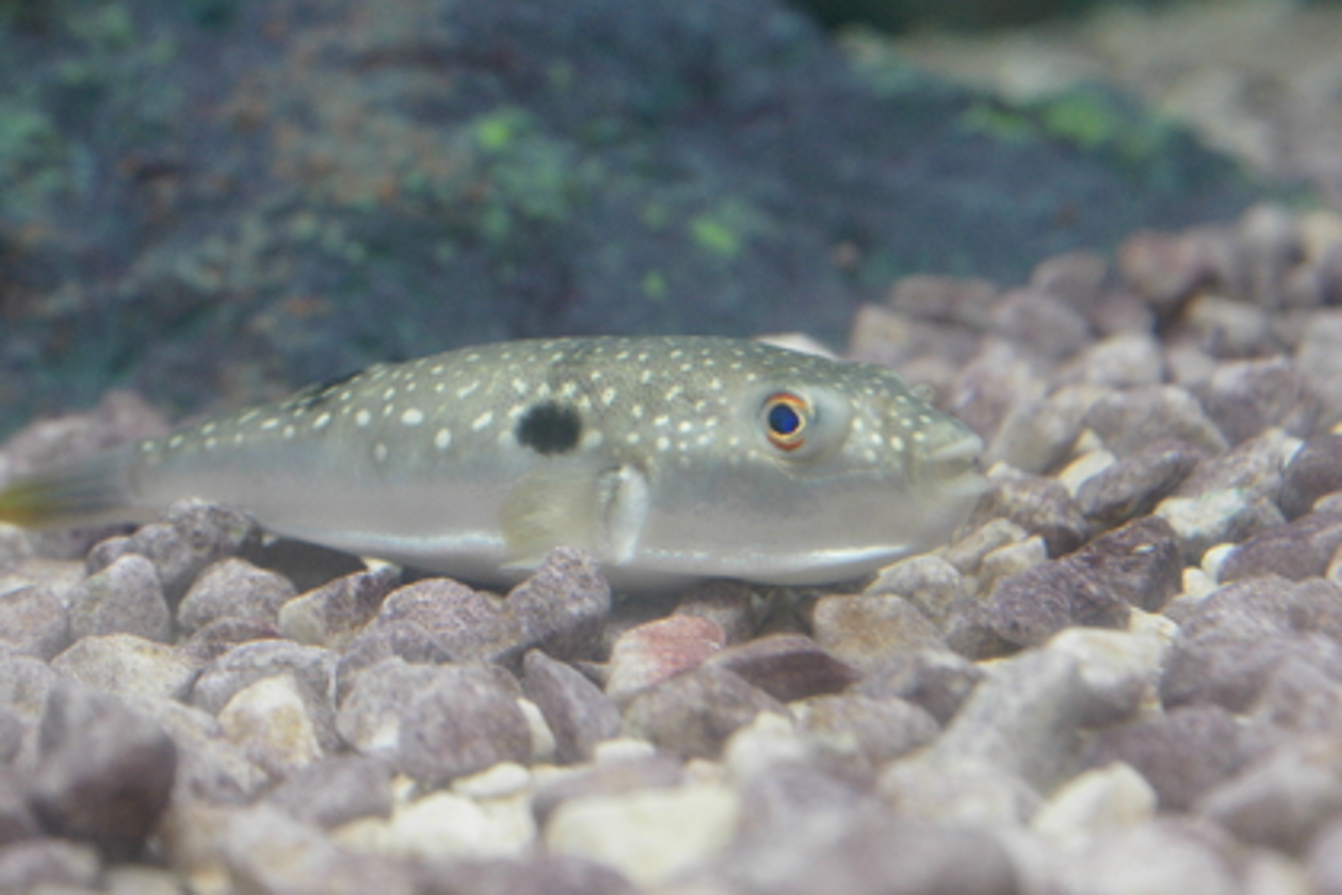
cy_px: 448
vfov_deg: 18.2
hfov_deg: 27.0
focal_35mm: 75
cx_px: 671
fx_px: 2796
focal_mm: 50
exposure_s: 1/30
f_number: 5.6
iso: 1600
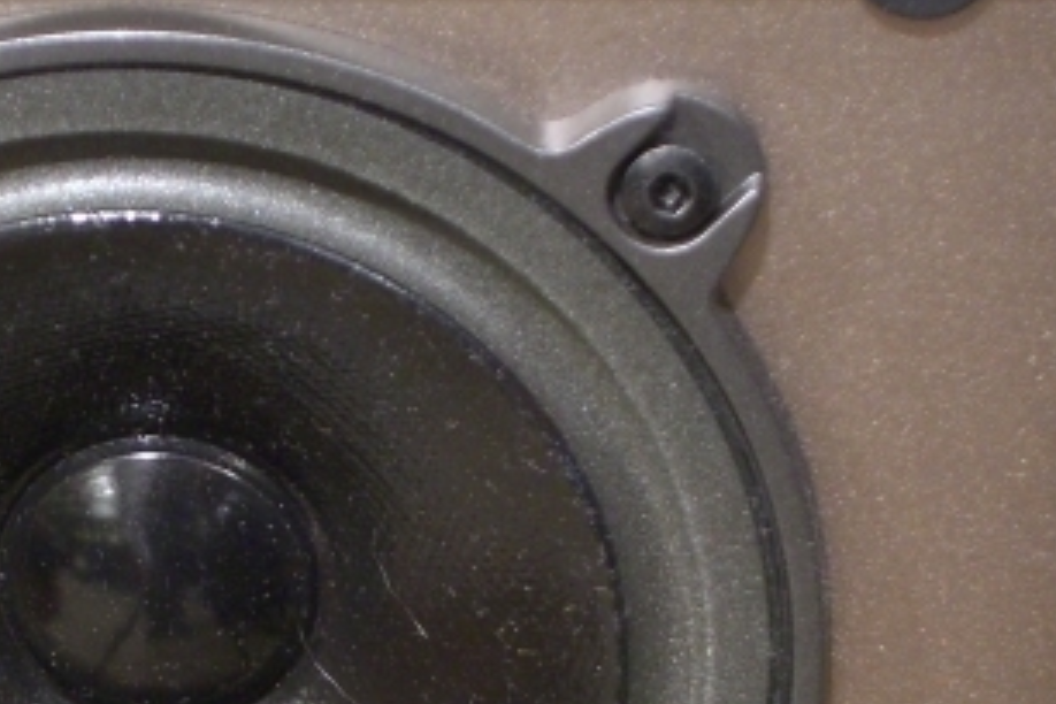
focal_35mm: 174
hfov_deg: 11.7
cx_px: 148
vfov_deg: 7.9
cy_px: 632
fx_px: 5104
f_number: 4.4
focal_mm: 16.6
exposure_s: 1/3.33
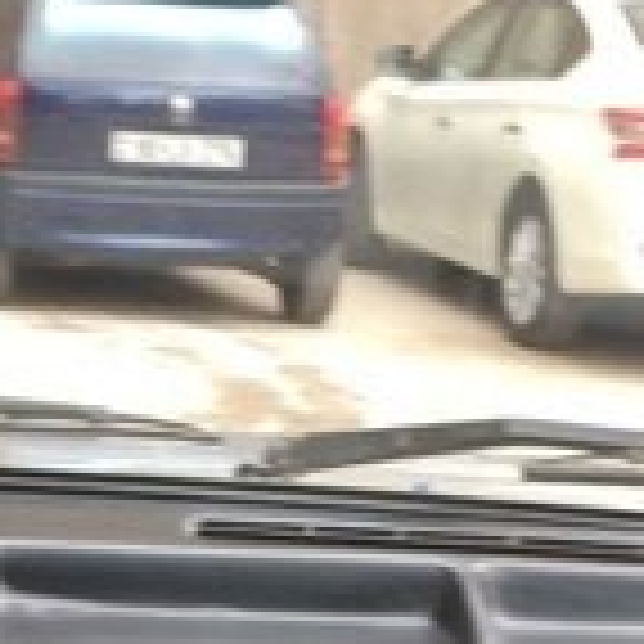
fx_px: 2484
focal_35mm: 118
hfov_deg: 14.8
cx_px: 257
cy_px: 799
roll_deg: -3.3
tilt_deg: -16.4
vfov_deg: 14.3
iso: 40
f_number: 2.2
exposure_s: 1/50
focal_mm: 4.15
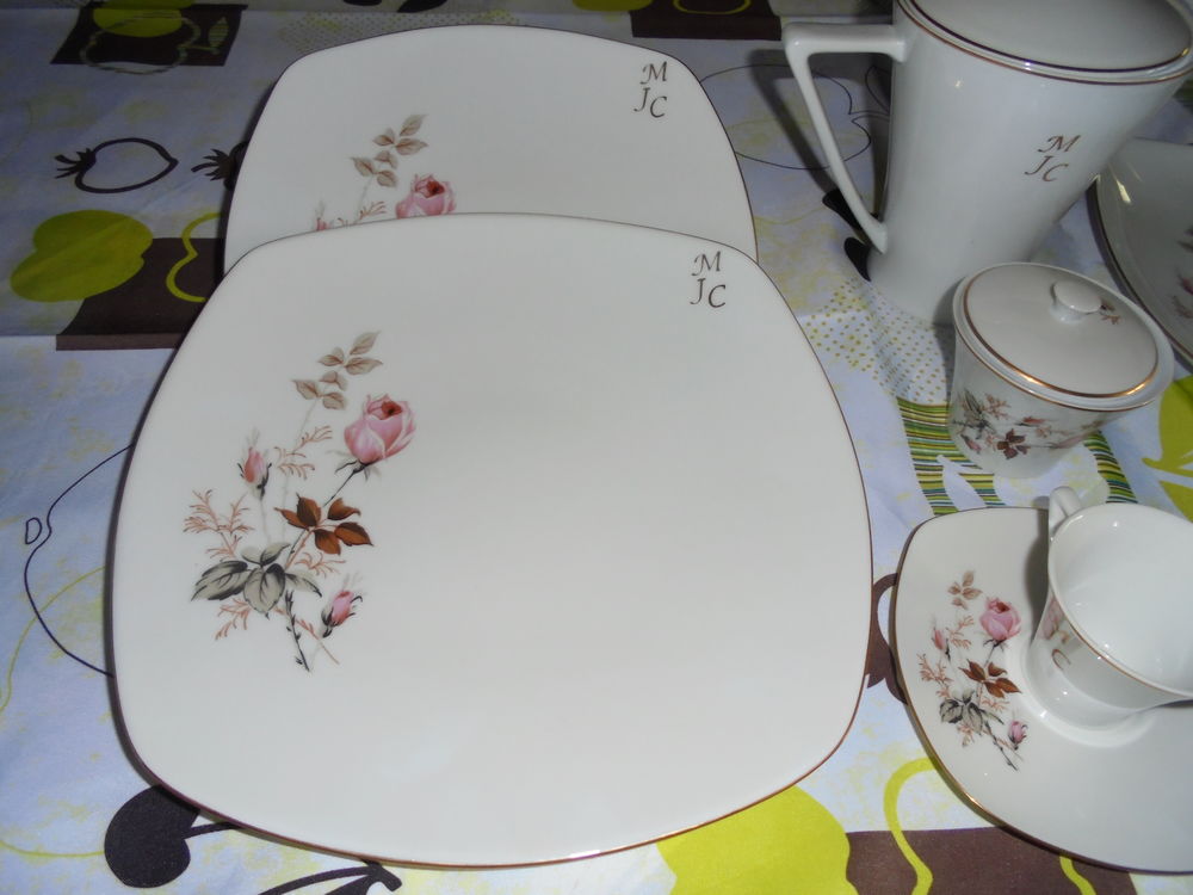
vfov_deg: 53.1
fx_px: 896
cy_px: 448
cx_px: 596
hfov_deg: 67.3
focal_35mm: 26
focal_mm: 4.6
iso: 160
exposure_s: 1/30
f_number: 3.5
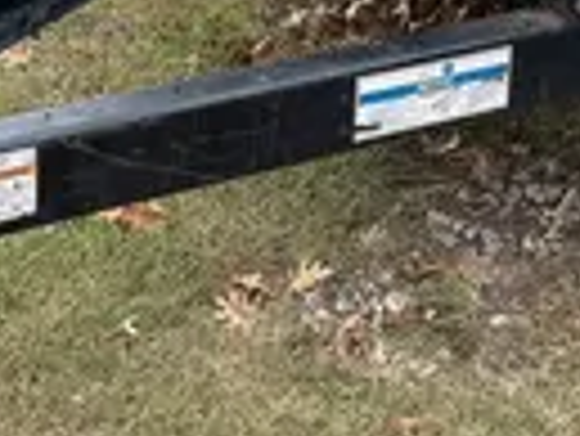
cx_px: 364
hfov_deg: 17.7
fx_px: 1862
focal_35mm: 111
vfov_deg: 13.2
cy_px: -20
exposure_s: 1/975
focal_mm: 5.1
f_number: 1.6
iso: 50
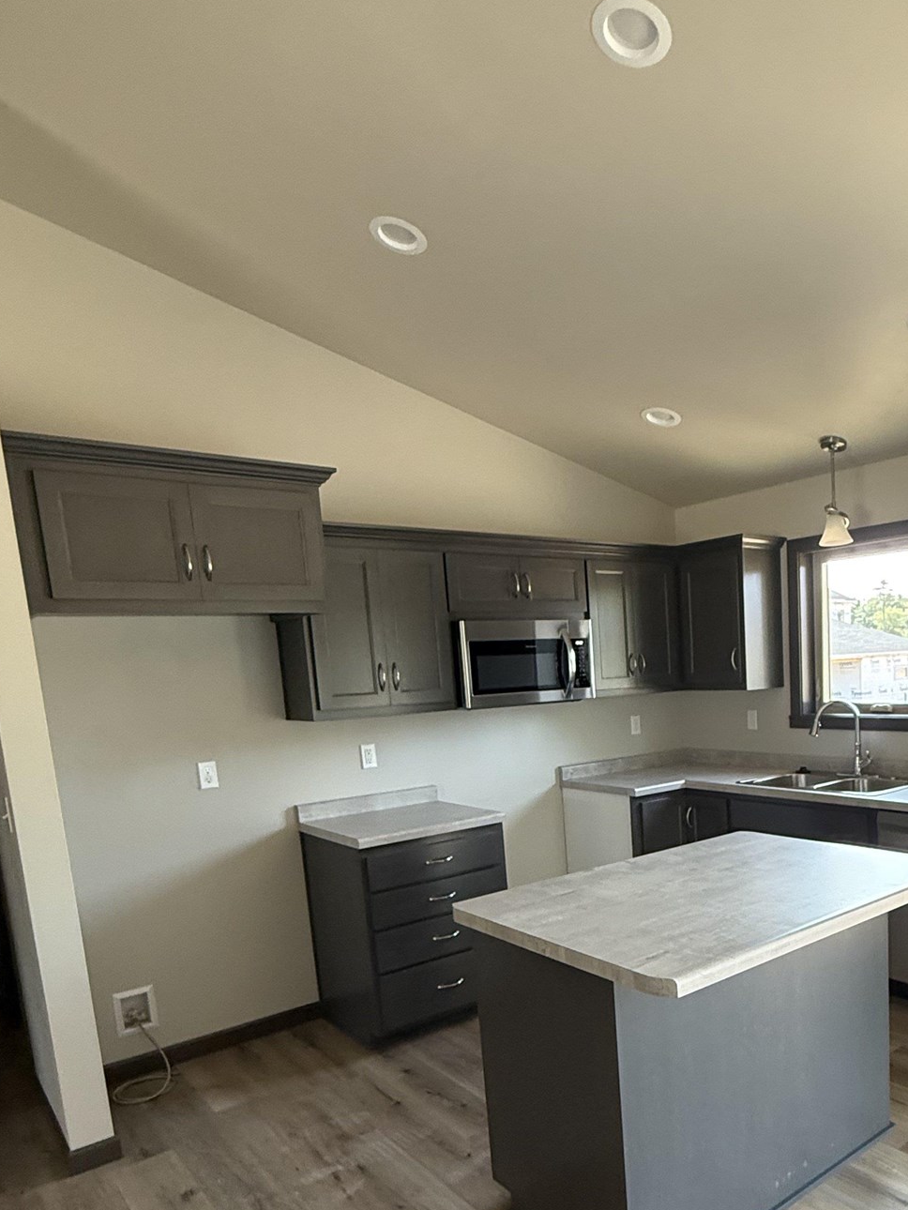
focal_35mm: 25
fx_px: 874
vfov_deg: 67.7
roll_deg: +1.3
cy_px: 796
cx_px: 661
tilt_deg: -10.5
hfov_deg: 52.9
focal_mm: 2.22
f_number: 2.2
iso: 320
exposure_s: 1/74
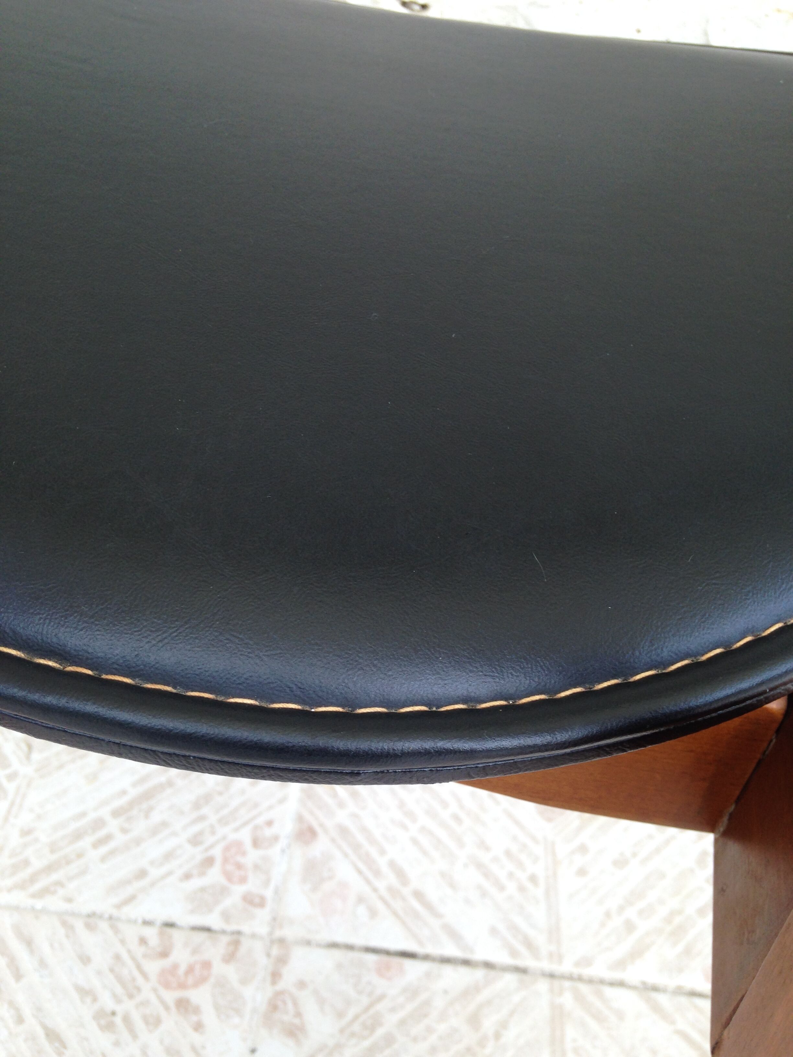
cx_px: 396
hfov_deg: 42.9
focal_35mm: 33
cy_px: 528
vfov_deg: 55.4
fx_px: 1008
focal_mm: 4.12
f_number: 2.4
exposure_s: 1/120
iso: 50
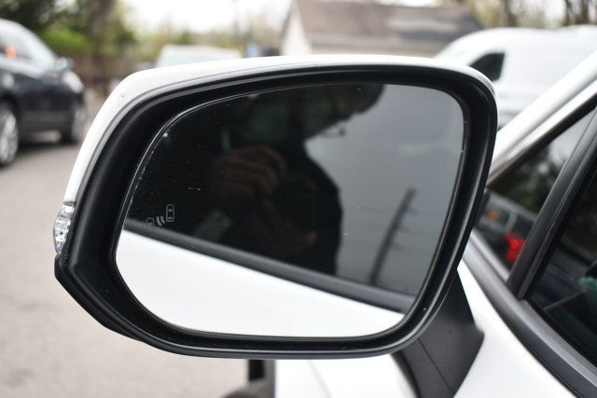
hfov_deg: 46.4
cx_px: 298
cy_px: 199
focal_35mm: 42
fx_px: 697
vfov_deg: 31.9
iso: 400
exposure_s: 1/250
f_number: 5
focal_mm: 28
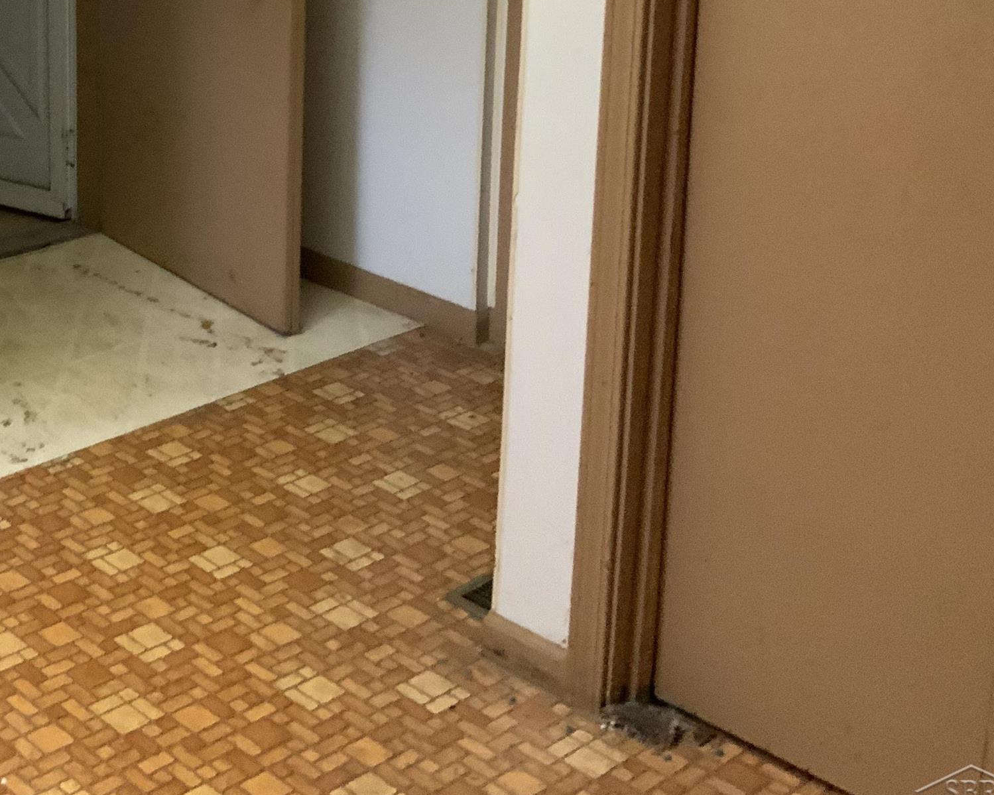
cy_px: 43
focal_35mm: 58
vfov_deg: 25.2
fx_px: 1706
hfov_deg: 30.4
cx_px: 21
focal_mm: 3
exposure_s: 1/45
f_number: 1.8
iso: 250
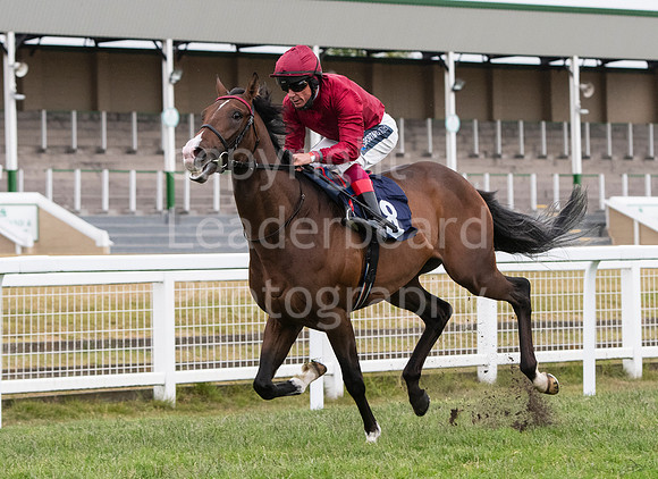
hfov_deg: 10.0
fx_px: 3756
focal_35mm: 200
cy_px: 213
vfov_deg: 7.3
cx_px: 328
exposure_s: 1/2000
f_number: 4.5
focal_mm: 100
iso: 1600
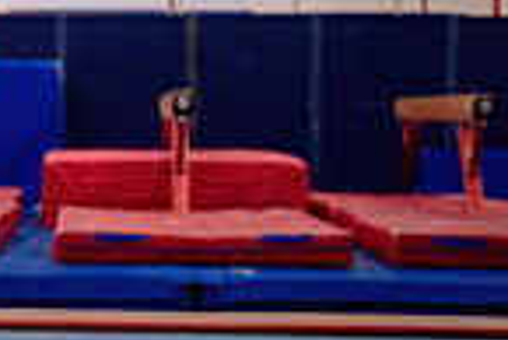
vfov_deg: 7.4
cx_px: -293
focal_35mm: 185
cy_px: 160
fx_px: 2613
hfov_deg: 10.6
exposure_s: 1/1000
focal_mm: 38
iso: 1600
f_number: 2.8
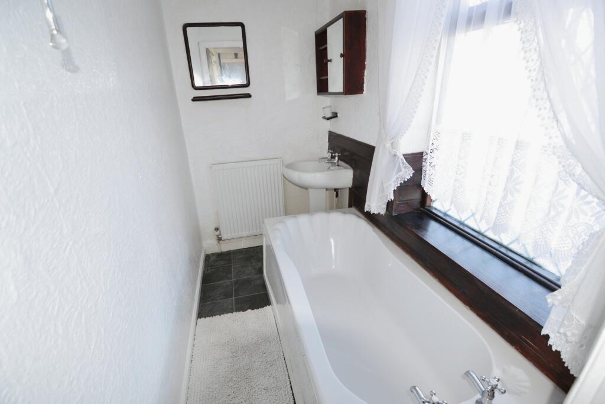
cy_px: 202
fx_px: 277
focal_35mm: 16
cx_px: 302
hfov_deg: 95.0
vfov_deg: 72.1
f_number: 4
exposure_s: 1/60
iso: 400
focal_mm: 11
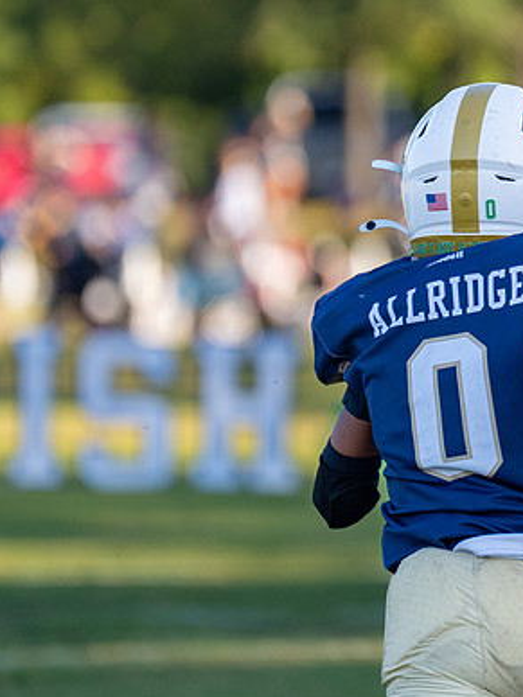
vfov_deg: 2.9
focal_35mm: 674
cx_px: 491
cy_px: 315
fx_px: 13578
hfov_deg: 2.2
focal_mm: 197
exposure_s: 1/2000
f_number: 2.8
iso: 200
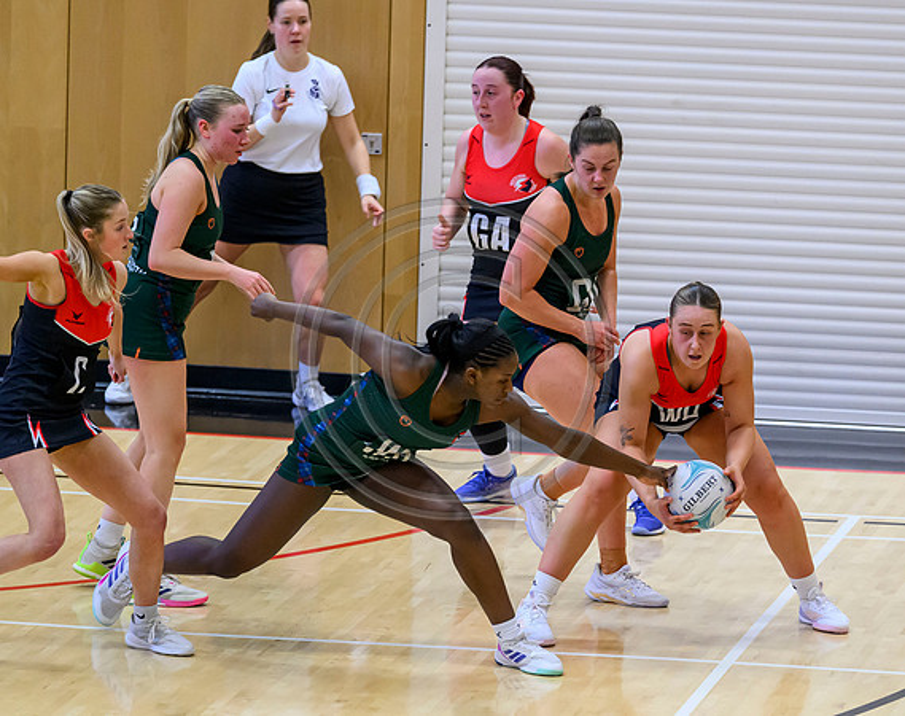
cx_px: 747
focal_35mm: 324
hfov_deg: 6.0
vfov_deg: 4.7
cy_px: 405
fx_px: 8640
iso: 4000
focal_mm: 200
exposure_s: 1/1000
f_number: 3.2
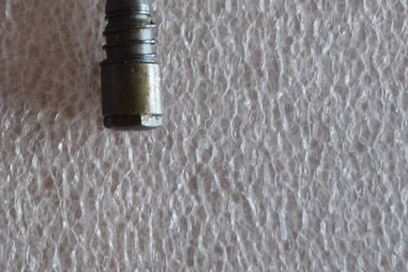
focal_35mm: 121
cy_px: -139
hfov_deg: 16.3
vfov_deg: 10.9
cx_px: -63
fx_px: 1371
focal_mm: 26
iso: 1400
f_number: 4.2
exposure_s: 1/60
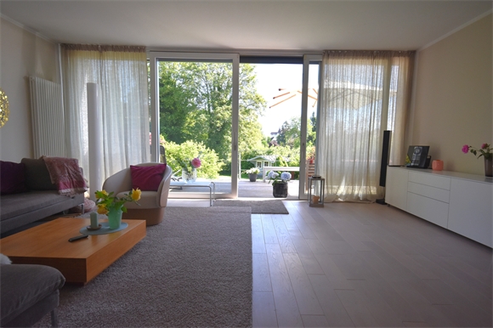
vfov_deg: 63.2
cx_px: 246
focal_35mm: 20
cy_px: 164
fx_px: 267
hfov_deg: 85.5
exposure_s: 1/400
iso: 800
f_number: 8
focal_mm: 13
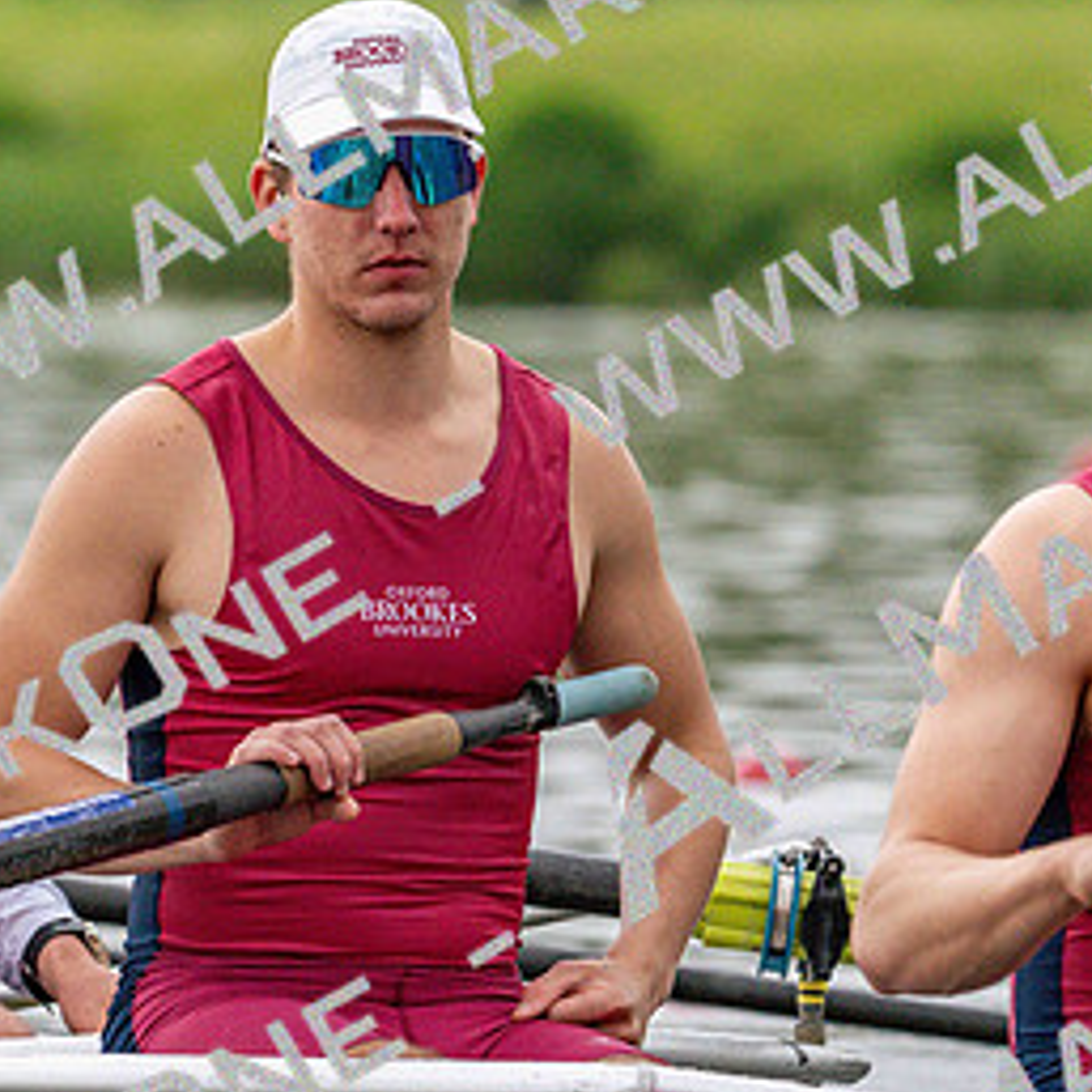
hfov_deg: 2.9
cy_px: 521
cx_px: 242
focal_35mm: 609
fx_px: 21735
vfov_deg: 2.9
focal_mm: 318
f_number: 6.3
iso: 2000
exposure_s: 1/1250
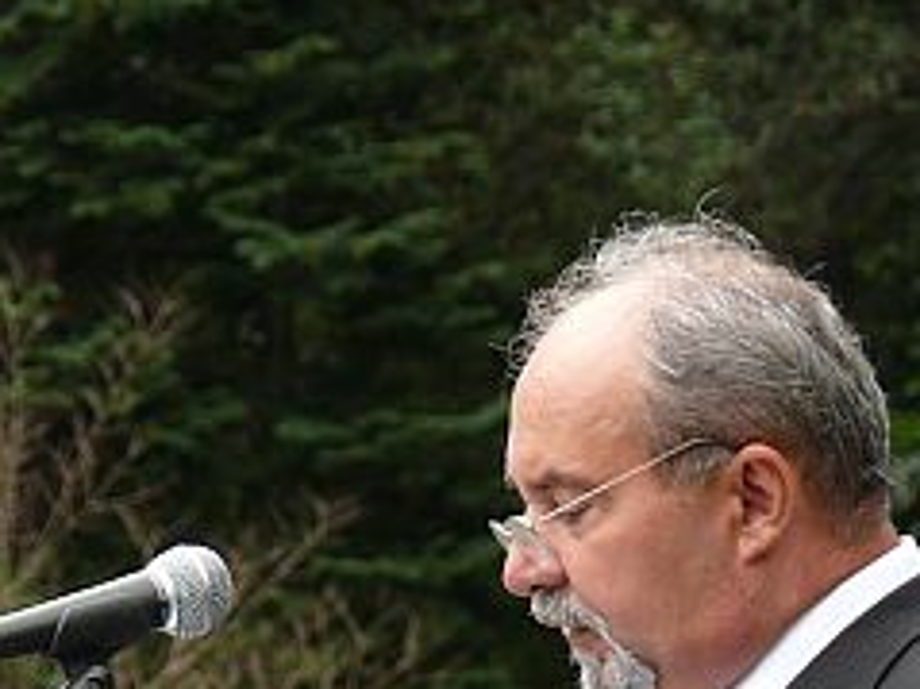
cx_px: 370
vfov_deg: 2.2
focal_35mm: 661
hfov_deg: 3.0
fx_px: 17559
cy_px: 643
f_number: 4
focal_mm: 41.7
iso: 100
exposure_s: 1/200
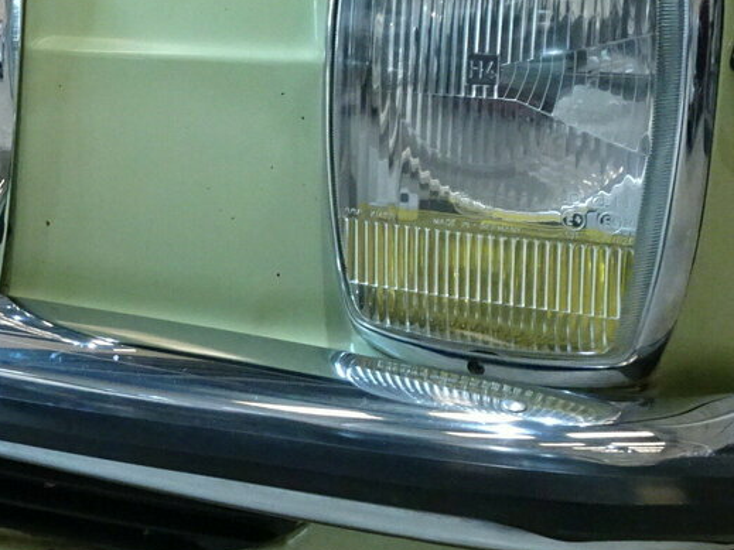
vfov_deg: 19.8
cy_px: 164
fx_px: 1569
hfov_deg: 24.6
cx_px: -69
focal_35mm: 74
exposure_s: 1/30
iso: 800
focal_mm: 5.43
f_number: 4
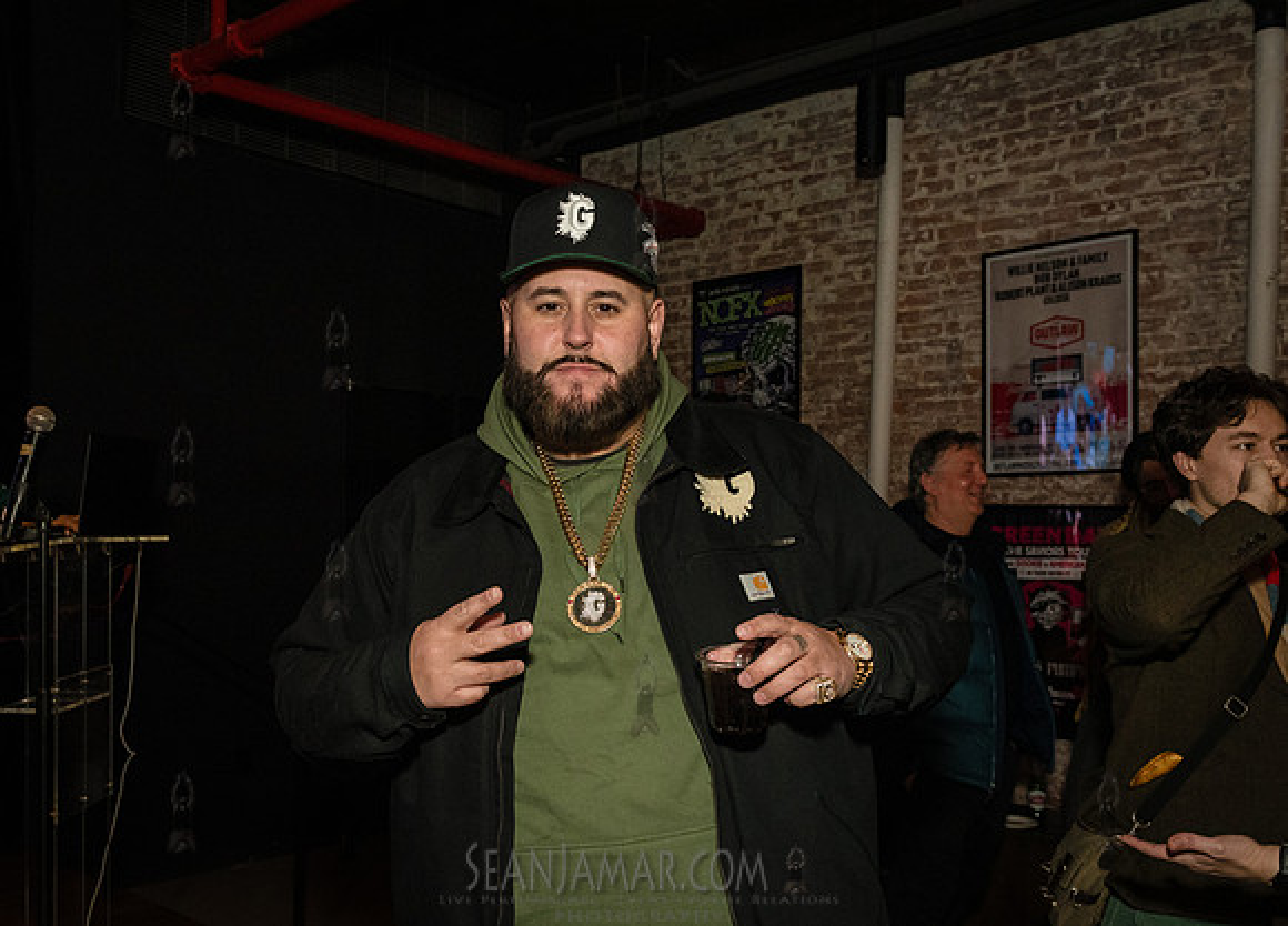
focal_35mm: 35
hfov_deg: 53.5
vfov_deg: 39.7
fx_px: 1276
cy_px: 567
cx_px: 602
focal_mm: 27
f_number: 5
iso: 4000
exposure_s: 1/160
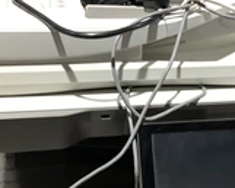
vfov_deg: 20.4
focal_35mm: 75
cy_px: 111
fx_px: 522
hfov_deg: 25.2
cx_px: 162
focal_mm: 3.3
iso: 200
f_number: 2.4
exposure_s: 1/50
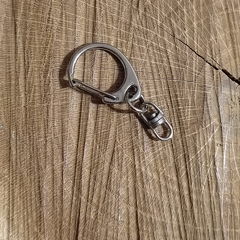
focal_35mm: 55
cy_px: 94
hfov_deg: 31.1
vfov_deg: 31.0
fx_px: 431
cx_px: 120
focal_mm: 5.52
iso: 4960
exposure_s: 1/50
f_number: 1.9
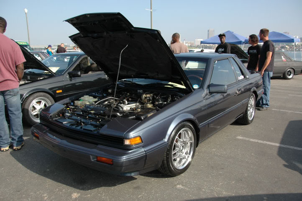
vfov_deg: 43.5
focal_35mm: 30
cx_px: 151
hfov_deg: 62.0
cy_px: 100
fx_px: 251
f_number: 4.5
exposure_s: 1/1000
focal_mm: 20
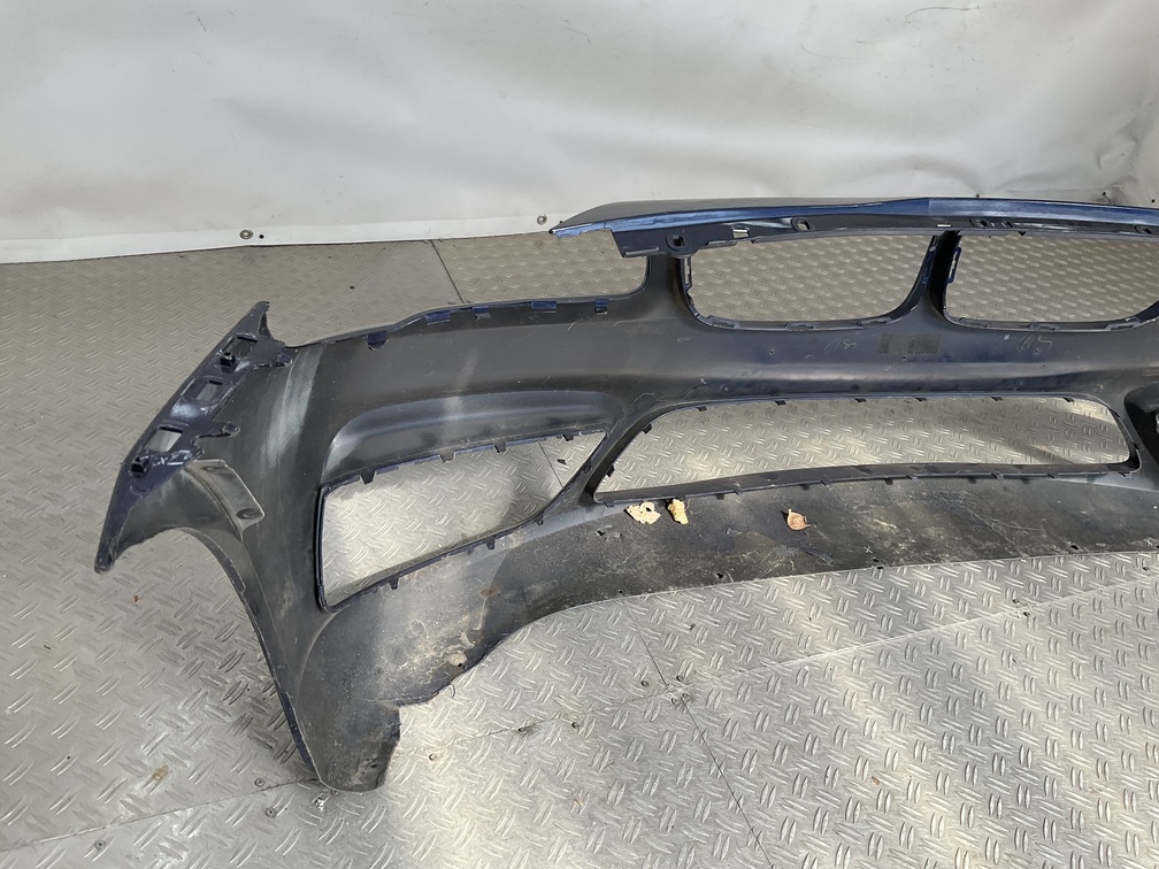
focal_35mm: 29
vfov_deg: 48.2
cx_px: 580
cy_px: 434
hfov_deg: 61.7
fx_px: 971
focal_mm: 3
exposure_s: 1/355
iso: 16
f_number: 1.8
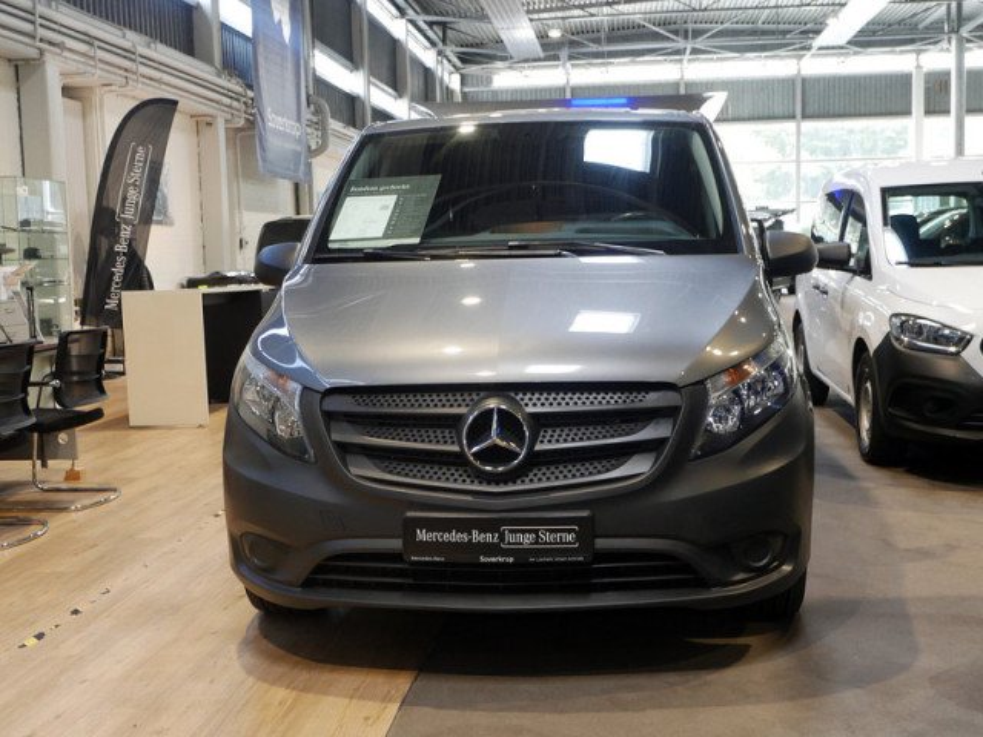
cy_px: 368
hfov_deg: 44.8
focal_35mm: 42
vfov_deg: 34.3
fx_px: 1193
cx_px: 492
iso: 1000
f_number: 4.7
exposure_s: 1/60
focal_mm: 21
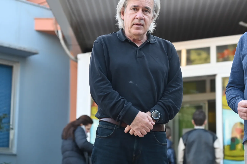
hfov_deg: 17.0
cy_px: 39
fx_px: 823
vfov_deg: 11.4
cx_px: 184
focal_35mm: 120
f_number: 2.8
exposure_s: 1/400
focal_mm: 70
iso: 400
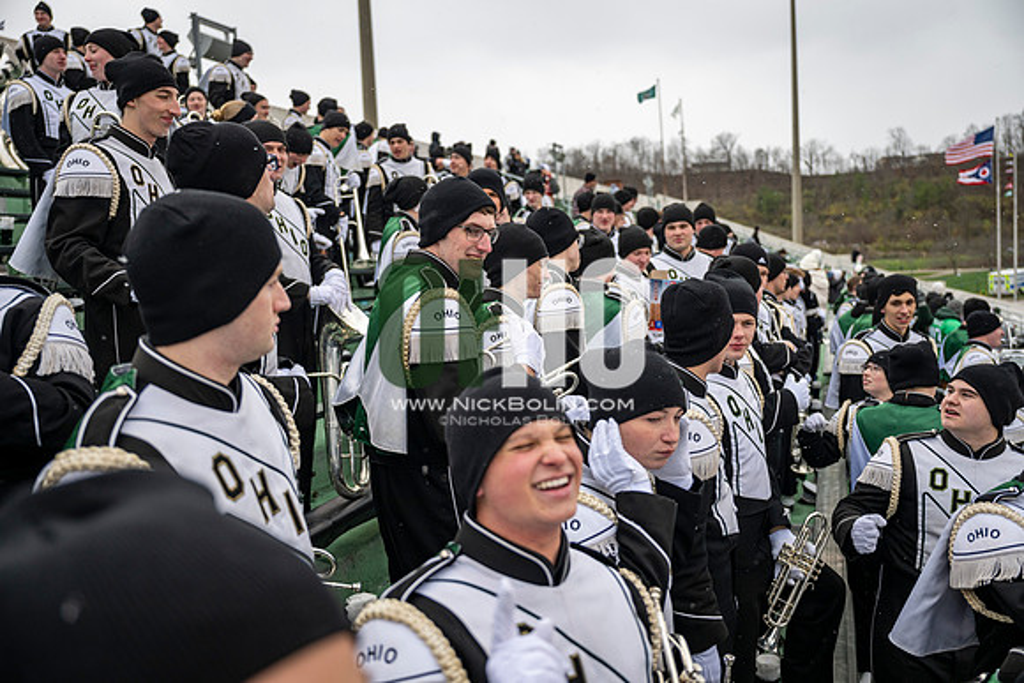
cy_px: 342
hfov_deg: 58.0
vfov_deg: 40.6
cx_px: 512
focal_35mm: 32
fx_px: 925
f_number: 2.8
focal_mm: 32.5
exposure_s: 1/500
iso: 160
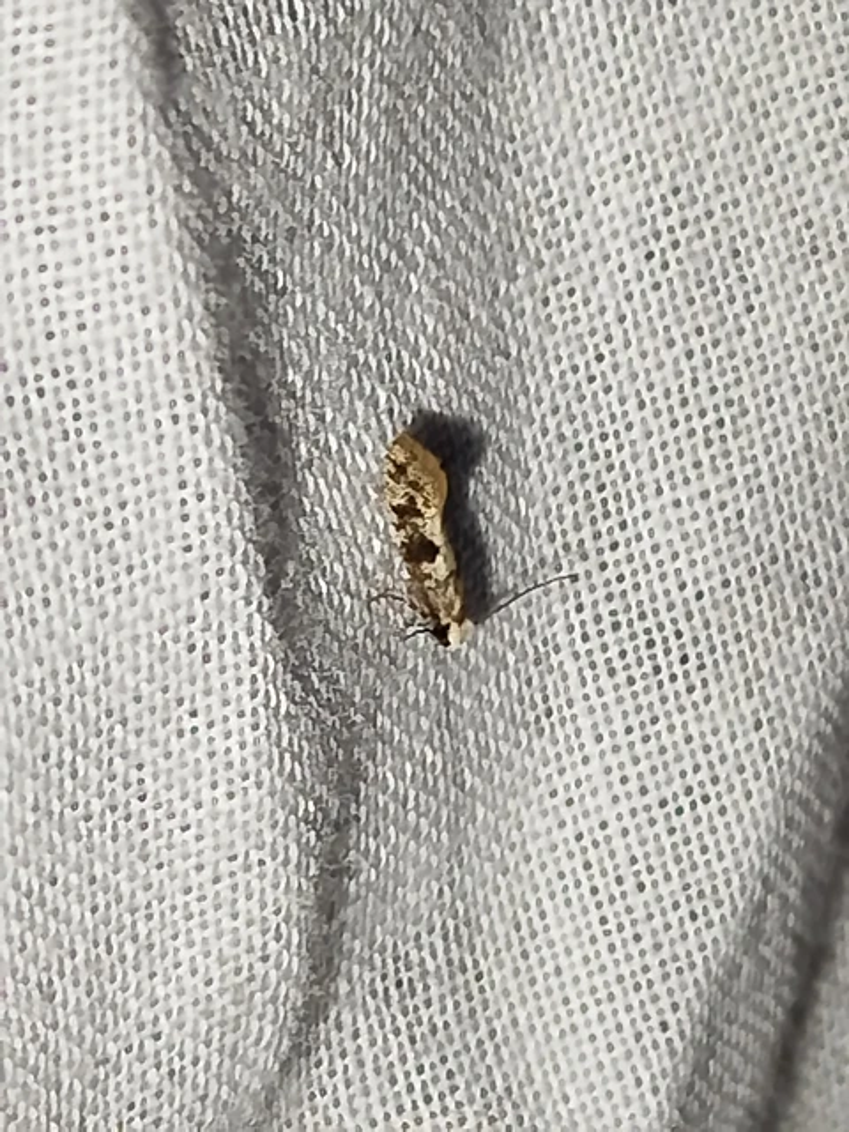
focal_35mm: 141
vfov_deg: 14.0
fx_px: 4611
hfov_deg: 10.5
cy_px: 566
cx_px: 424
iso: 100
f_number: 1.7
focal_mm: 5.31
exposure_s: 1/50
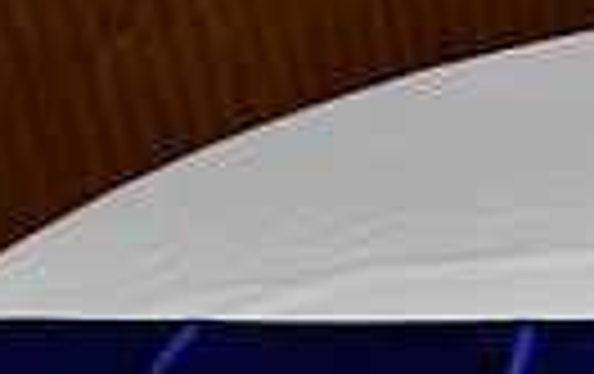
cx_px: 990
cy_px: 755
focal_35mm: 134
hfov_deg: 14.2
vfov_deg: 9.2
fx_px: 2173
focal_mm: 20
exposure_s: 1/640
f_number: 3.5
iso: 3200
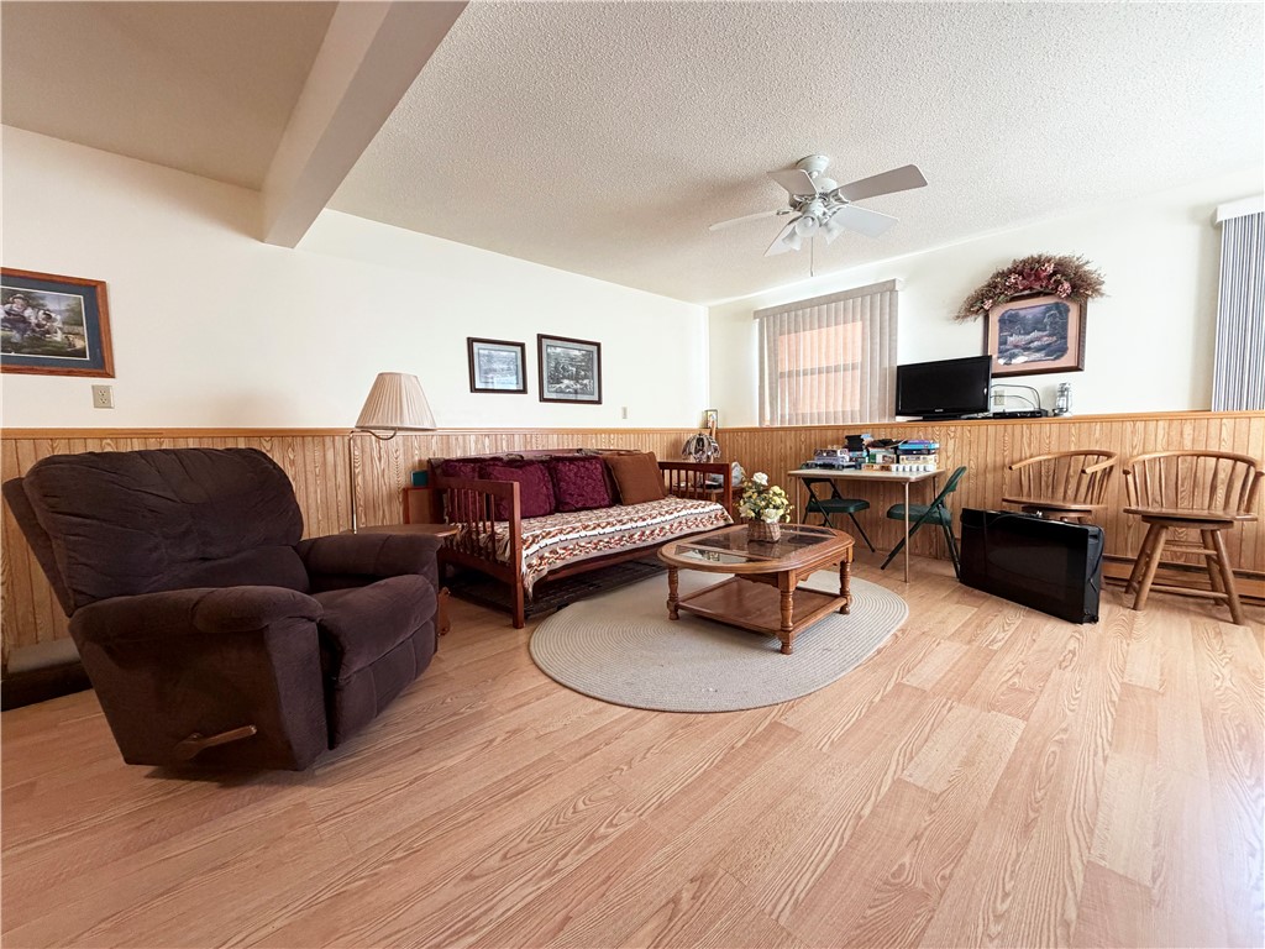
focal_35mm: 14
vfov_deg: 85.7
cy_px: 474
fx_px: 512
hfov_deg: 102.1
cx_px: 632
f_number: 2.2
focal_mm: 2.22
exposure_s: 1/89
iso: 320
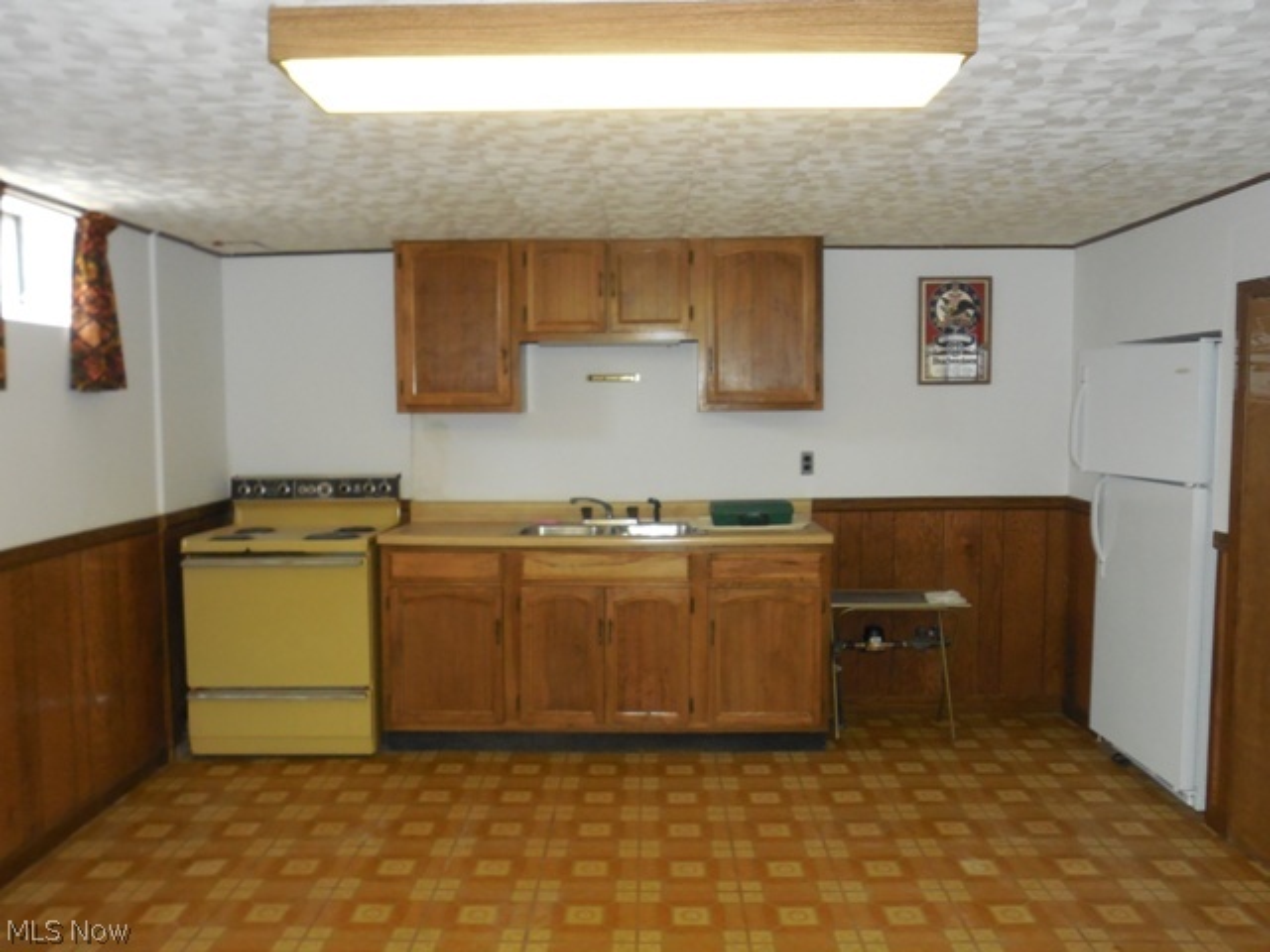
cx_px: 635
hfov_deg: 60.0
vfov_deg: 46.8
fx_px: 1101
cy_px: 476
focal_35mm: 30
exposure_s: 1/25
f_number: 3.8
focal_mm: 5.3
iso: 640
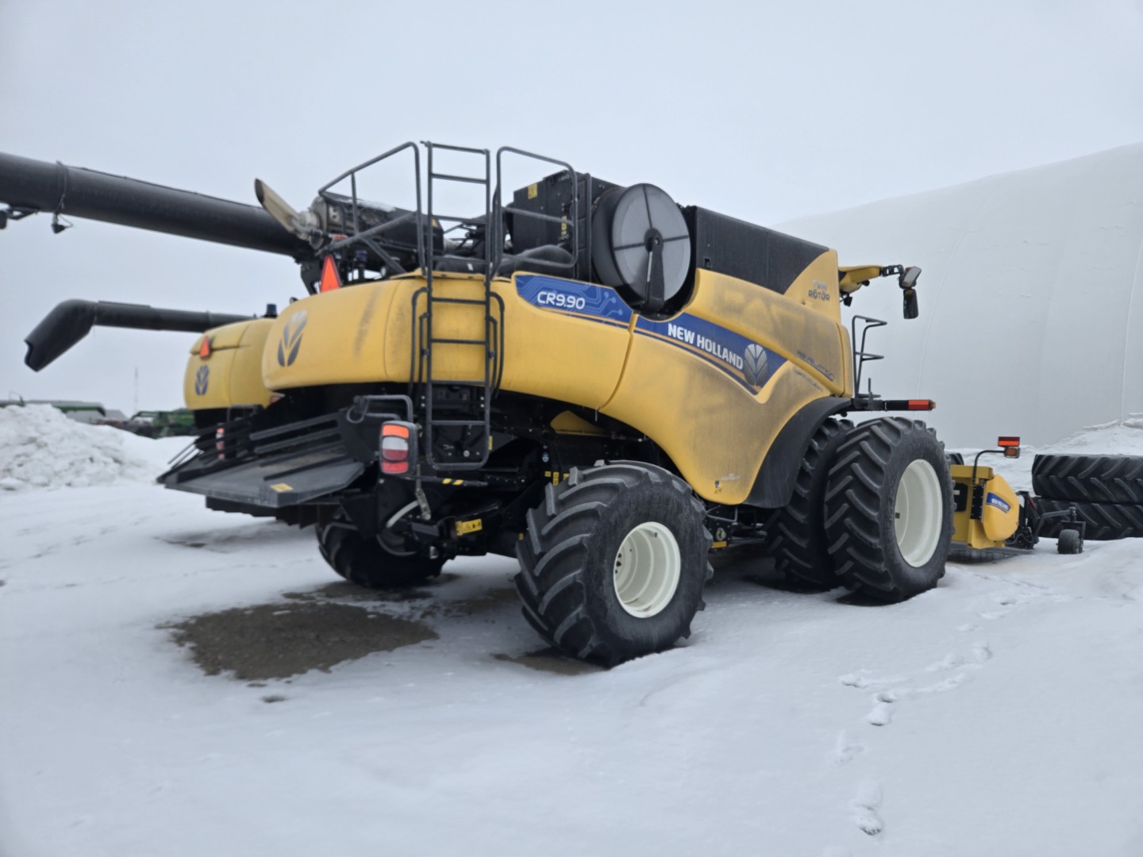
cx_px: 572
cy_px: 428
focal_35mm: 23
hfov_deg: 73.9
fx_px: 759
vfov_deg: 58.9
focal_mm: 5.4
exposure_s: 1/1804
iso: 25
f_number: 1.8
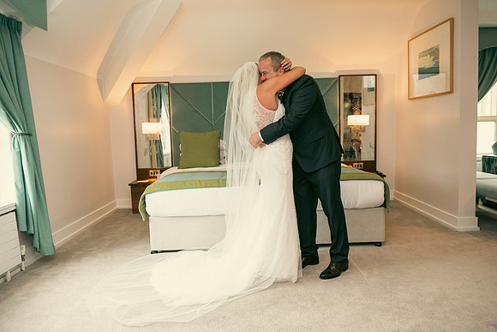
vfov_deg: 48.3
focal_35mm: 27
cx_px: 248
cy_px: 166
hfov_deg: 67.8
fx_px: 370
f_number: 3.5
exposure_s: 1/160
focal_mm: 26
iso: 800
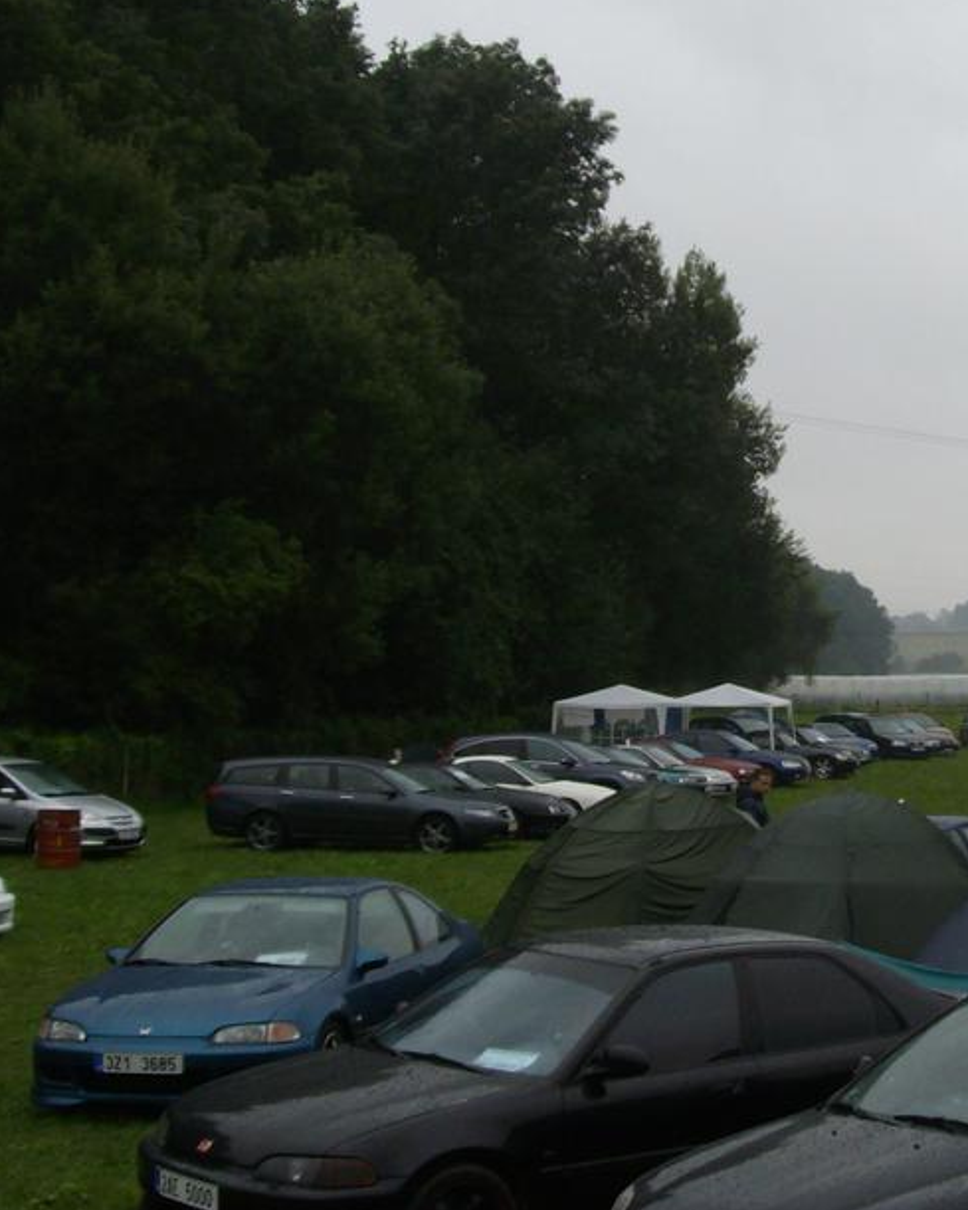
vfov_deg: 27.2
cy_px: 343
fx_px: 2470
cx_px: 958
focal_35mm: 69
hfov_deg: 21.4
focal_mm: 6
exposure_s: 1/320
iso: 80
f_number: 2.7
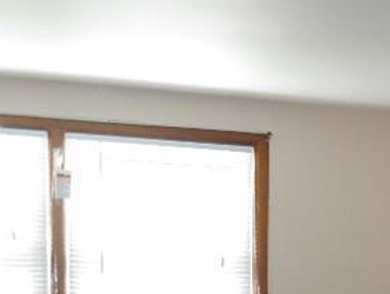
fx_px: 1467
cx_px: 477
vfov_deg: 10.9
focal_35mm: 130
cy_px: 461
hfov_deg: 14.6
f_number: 4
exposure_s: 1/125
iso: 640
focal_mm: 18
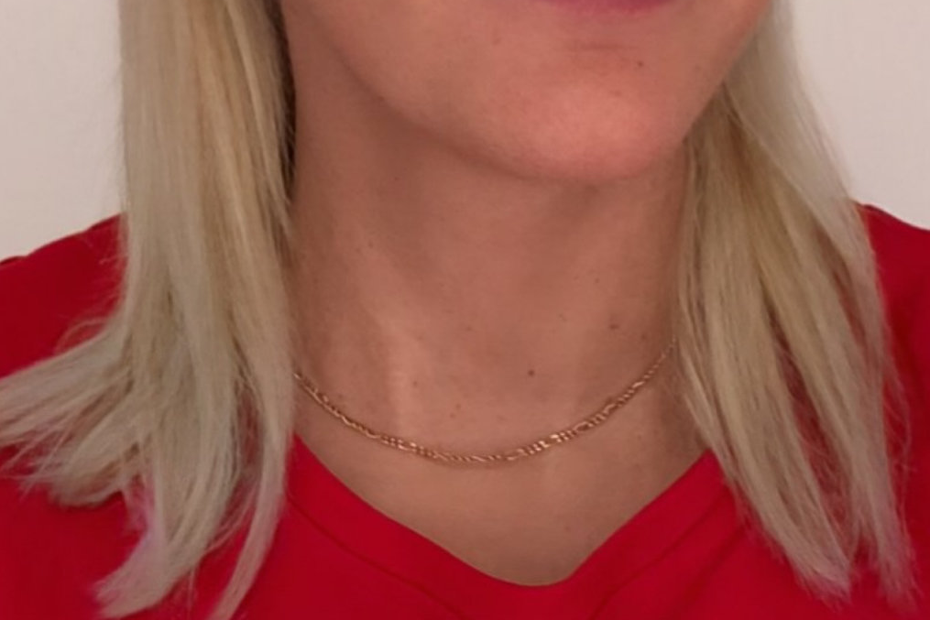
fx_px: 1524
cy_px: -32
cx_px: 424
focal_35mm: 59
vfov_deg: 22.0
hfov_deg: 33.9
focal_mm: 2.7
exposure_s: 1/33
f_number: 1.9
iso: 320
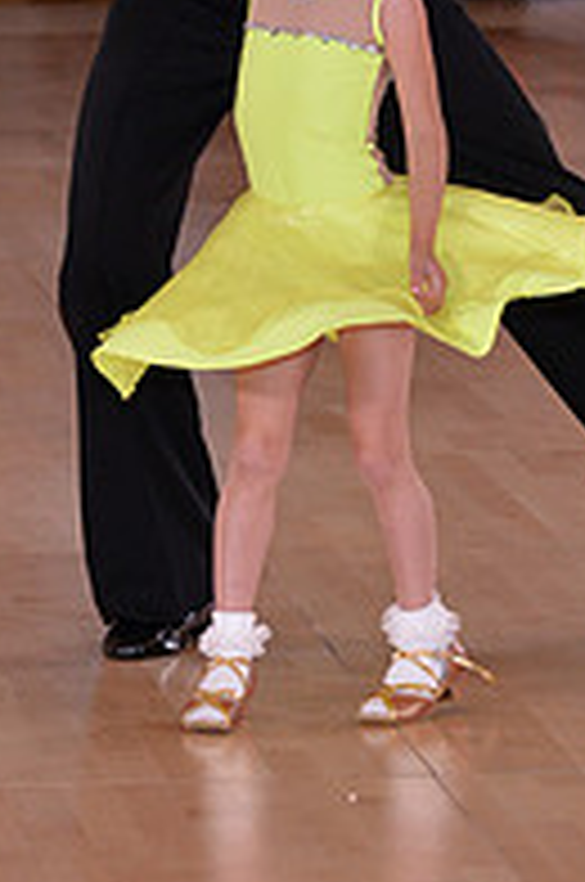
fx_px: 8708
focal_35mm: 356
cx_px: 254
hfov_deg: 3.8
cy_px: -225
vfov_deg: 5.8
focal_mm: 120
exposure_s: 1/250
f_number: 6.3
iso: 2000
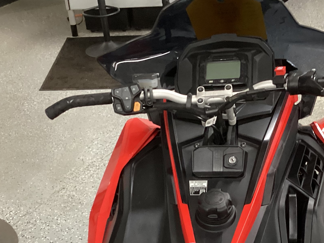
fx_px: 590
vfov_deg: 22.6
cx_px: 202
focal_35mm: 63
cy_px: 230
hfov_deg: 30.6
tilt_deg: -38.2
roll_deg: +1.7
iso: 250
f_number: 2.4
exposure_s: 1/33
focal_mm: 3.3
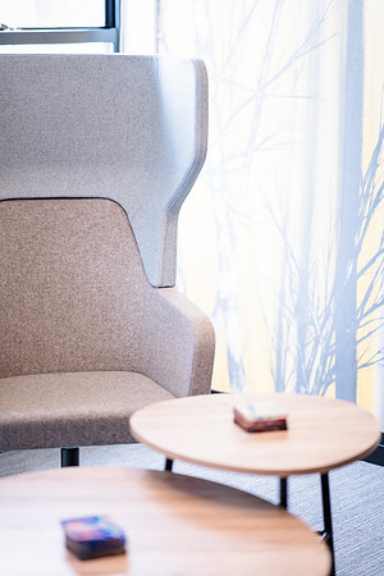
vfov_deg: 23.9
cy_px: 288
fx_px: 1360
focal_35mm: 85
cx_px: 192
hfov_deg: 16.1
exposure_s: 1/640
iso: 400
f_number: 1.4
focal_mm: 85
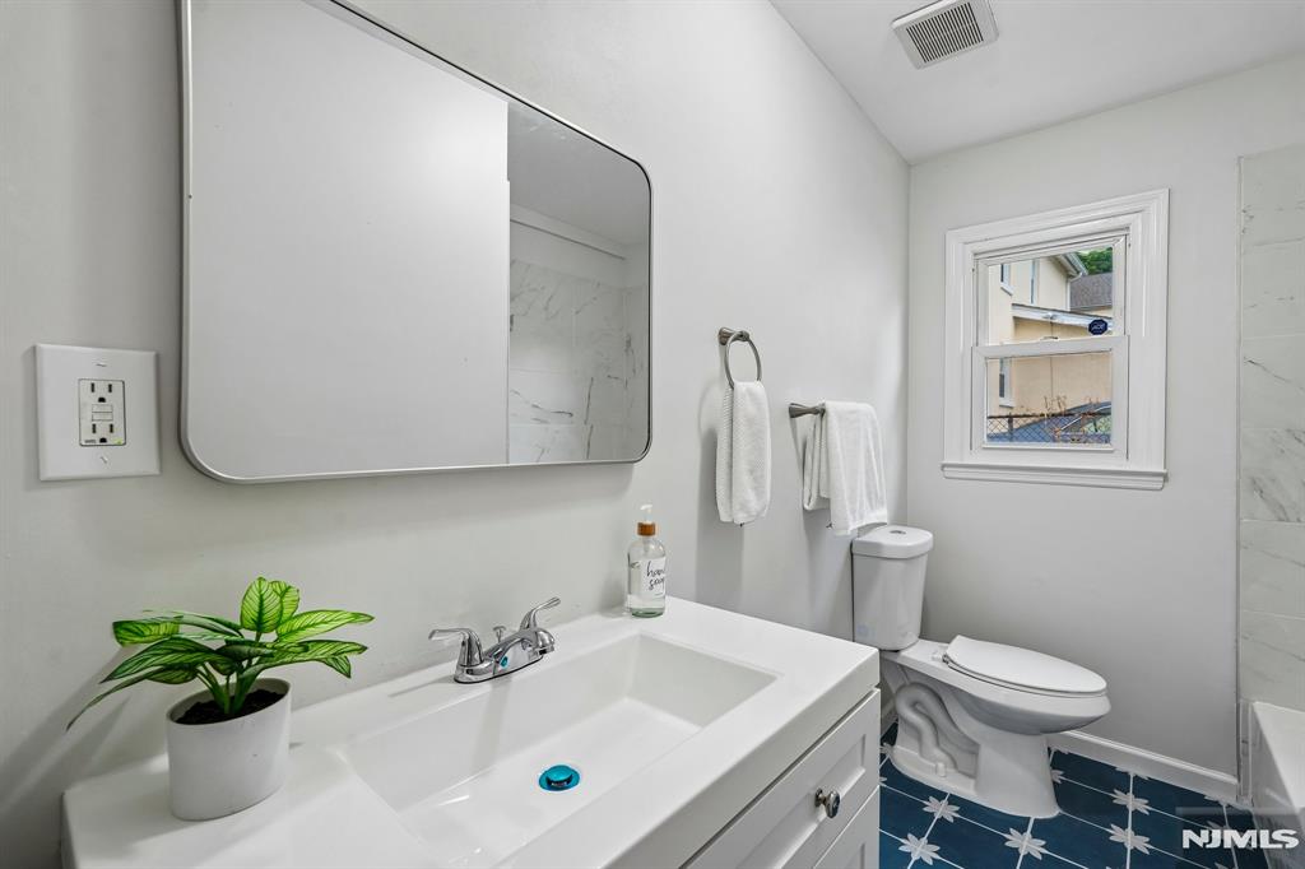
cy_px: 434
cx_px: 652
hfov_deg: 96.8
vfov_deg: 73.7
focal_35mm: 16
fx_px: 580
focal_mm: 16
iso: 400
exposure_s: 1/13
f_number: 8
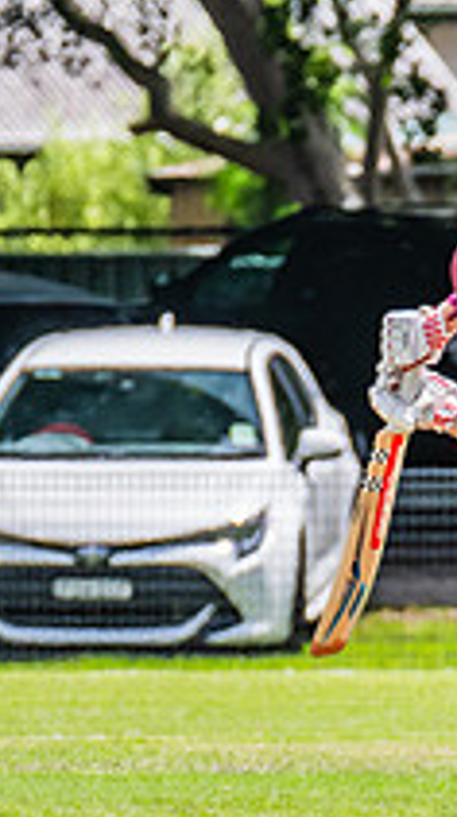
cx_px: 586
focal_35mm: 1473
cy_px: 540
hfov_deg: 0.8
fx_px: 31873
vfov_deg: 1.5
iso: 800
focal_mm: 440
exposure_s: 1/800
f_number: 11
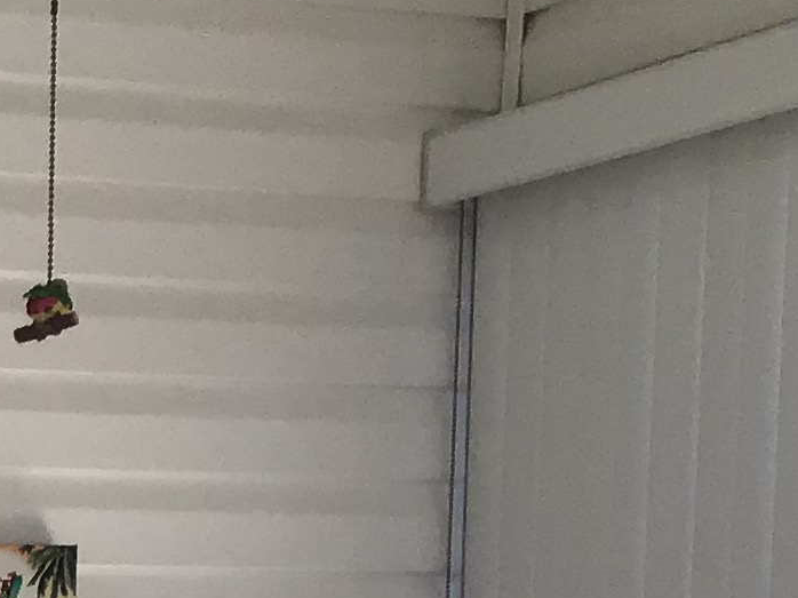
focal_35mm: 145
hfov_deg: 13.0
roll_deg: -0.9
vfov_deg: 9.6
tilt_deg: -8.2
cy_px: 1190
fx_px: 3342
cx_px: -342
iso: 40
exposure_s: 1/120
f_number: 2.4
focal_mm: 3.3
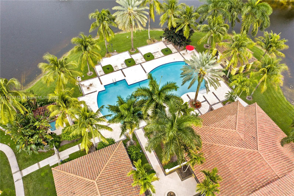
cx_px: 147
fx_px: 229
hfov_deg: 65.5
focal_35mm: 28
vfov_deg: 46.4
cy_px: 98
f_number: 4.5
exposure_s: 1/120
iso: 100
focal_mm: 10.26
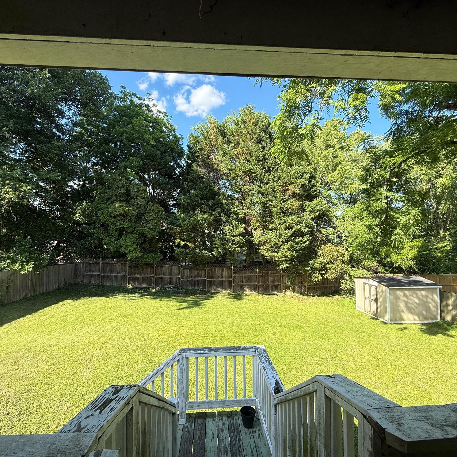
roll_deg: +0.8
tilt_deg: +2.2
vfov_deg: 84.0
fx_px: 254
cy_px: 227
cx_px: 228
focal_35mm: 17
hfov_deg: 84.0
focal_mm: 2.22
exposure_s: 1/430
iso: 50
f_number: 2.2
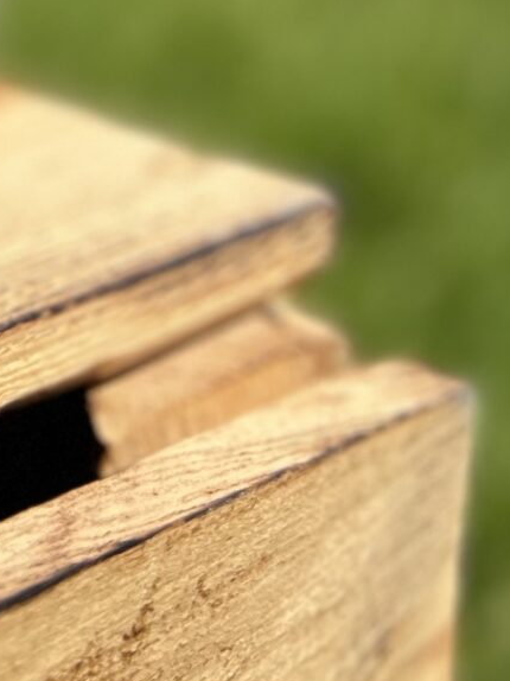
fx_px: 2280
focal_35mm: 116
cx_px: -320
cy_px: -460
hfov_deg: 12.0
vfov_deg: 15.2
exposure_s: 1/5587
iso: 50
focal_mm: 5.7
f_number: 1.5
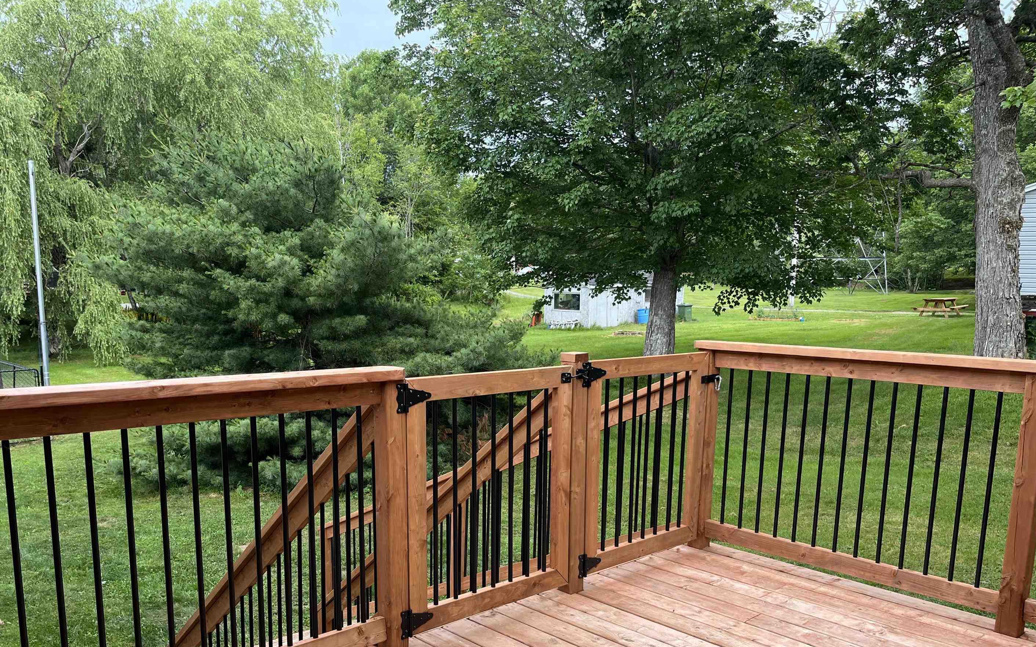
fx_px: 847
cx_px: 482
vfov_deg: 41.5
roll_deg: -0.7
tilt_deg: -9.9
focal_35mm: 30
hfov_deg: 62.8
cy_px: 413
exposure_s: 1/230
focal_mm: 5.1
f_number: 1.6
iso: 40
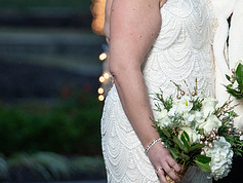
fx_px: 3301
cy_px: 29
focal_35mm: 470
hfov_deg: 4.2
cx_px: 205
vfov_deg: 3.2
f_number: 4
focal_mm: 200
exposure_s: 1/250
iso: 1600
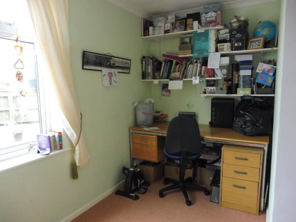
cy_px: 111
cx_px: 148
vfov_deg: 56.8
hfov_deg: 71.6
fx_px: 205
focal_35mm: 24
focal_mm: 4.3
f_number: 3.3
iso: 400
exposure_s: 1/40
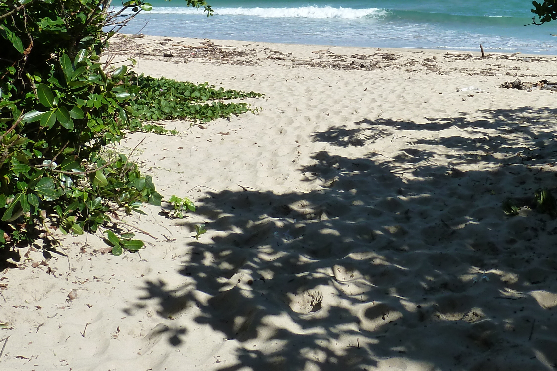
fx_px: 712
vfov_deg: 27.8
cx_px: 379
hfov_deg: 42.1
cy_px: 15
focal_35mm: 46
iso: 125
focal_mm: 4.1
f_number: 5
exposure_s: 1/500
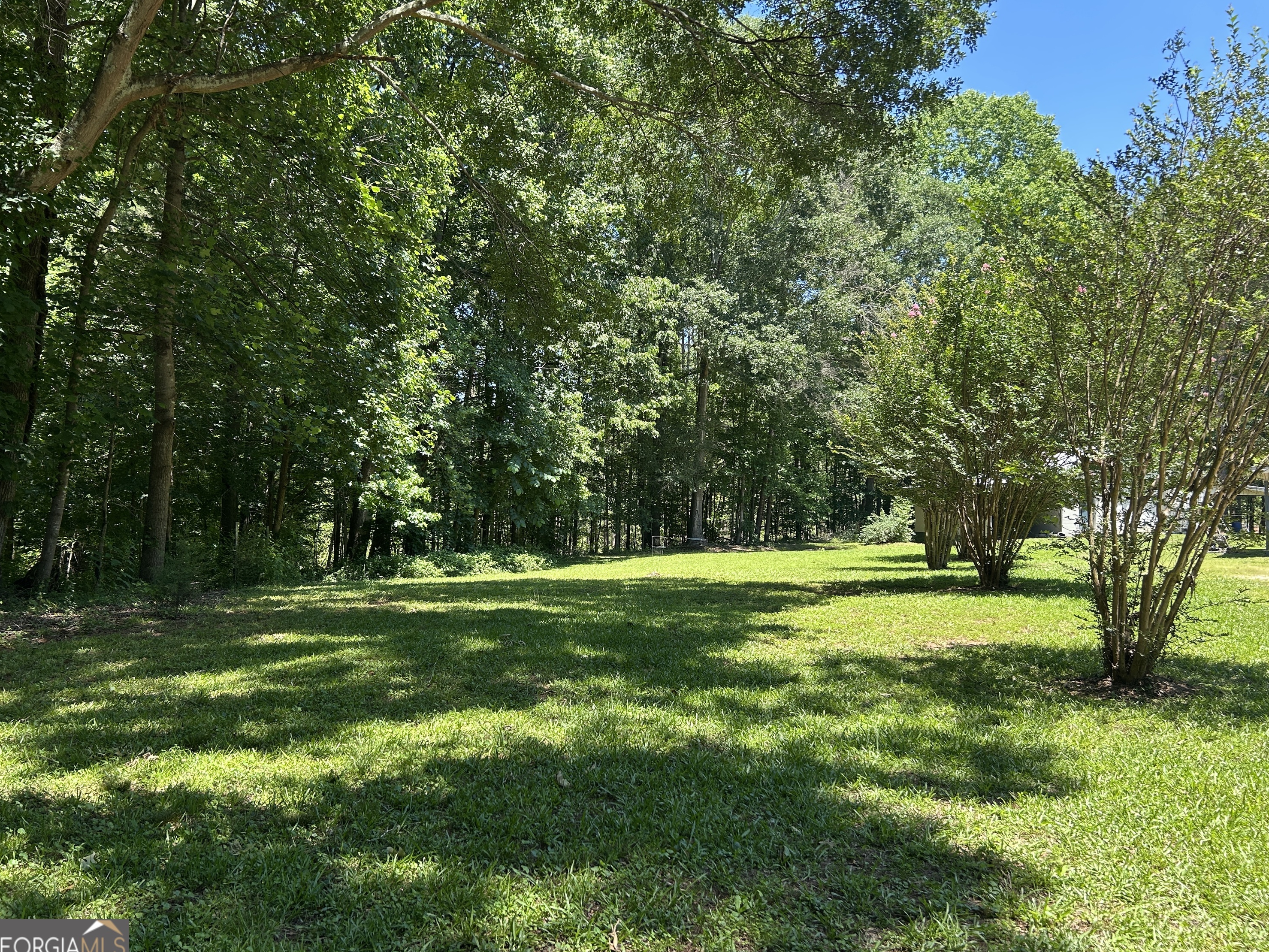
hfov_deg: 65.3
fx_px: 990
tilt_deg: -0.3
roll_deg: -1.2
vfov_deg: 51.4
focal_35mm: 27
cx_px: 640
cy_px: 474
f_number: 1.5
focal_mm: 5.7
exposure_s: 1/588
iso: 50
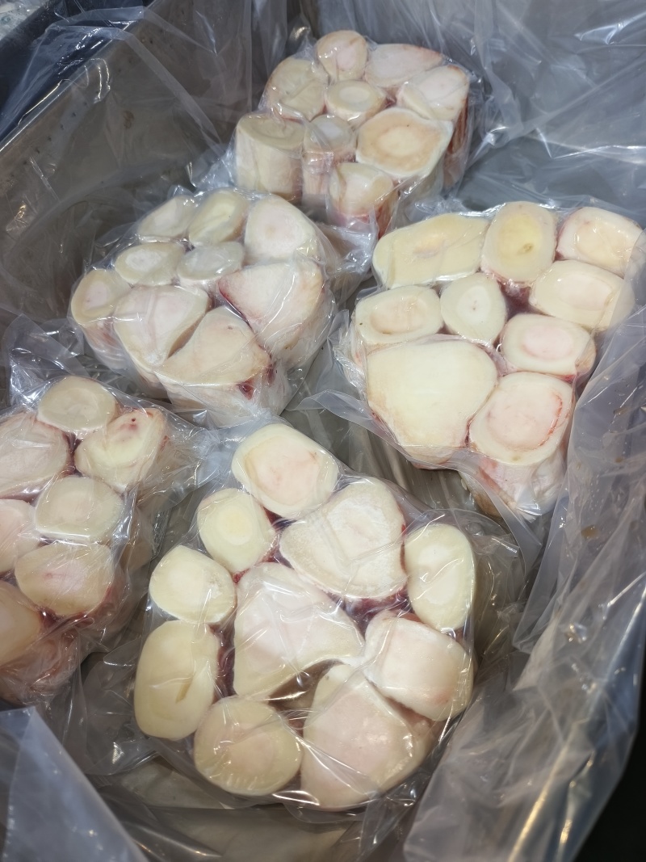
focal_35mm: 23
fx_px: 572
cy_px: 431
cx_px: 323
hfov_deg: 58.9
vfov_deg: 73.9
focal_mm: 5.5
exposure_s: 1/100
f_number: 1.75
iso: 434
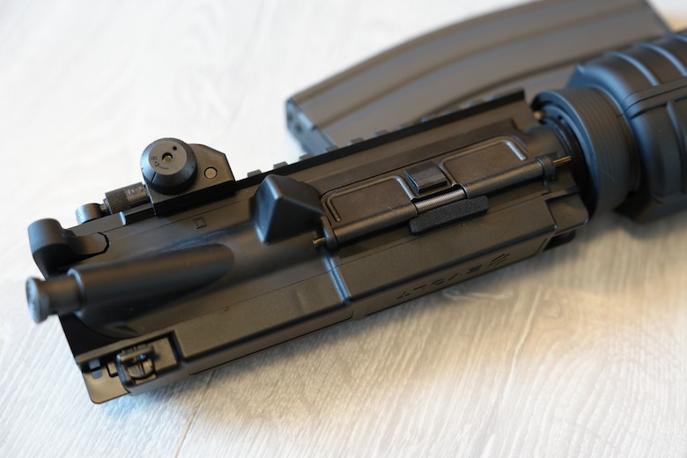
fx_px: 935
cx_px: 344
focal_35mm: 49
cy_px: 229
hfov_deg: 40.3
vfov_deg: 27.5
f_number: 2.8
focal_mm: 49
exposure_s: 1/6
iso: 200
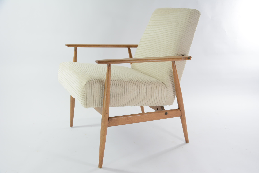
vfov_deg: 36.9
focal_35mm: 36
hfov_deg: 53.1
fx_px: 259
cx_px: 130
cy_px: 86
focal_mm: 24
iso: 400
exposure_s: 1/100
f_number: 5
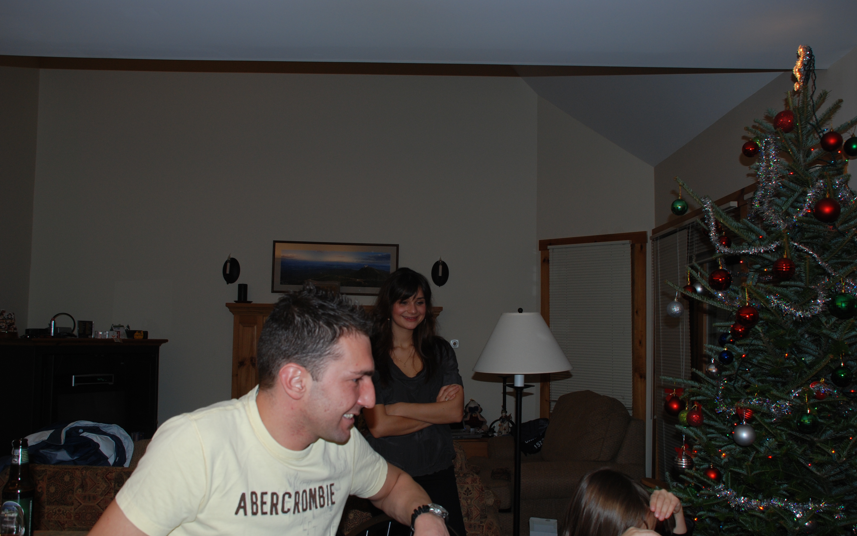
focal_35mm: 34
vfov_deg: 37.3
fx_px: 794
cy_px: 286
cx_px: 426
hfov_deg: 56.7
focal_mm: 22
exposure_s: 1/60
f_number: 5.6
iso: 200
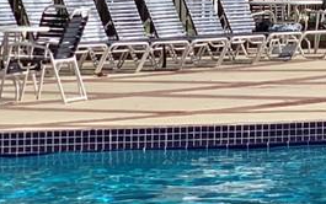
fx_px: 2960
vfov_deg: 3.9
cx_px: 881
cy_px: -264
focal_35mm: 333
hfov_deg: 6.0
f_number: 2.4
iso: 16
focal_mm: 6
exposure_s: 1/1410
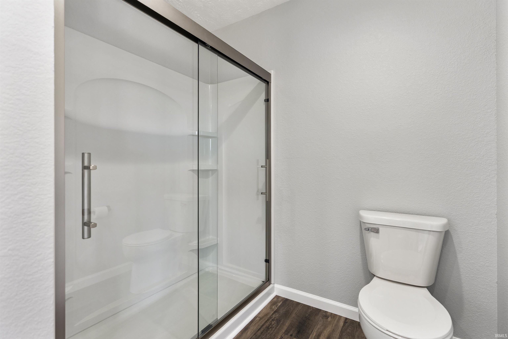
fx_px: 226
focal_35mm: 16
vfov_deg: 73.8
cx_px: 254
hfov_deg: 96.7
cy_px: 170
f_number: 2.8
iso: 100
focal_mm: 16
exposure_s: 1/40
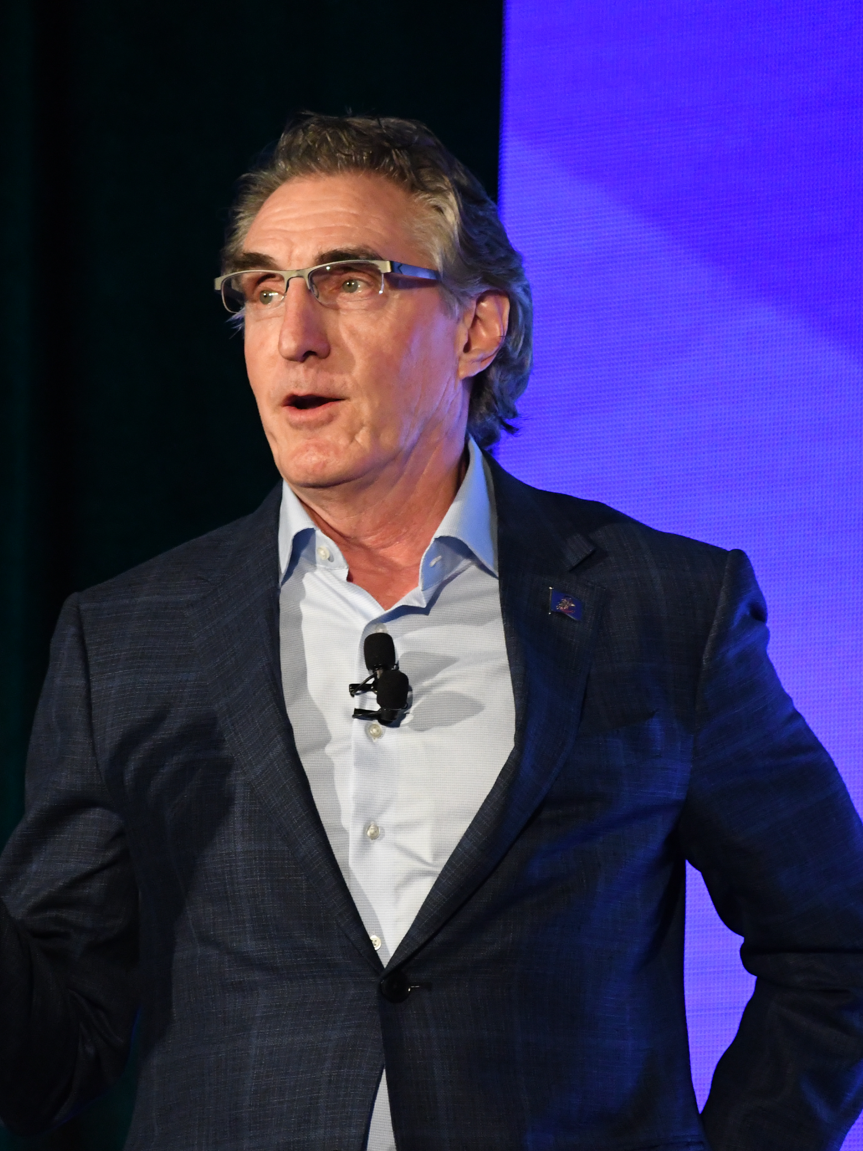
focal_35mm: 412
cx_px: 366
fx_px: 13696
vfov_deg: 4.8
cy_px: 576
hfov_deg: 3.6
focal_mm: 190
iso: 6400
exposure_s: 1/500
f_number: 5.3
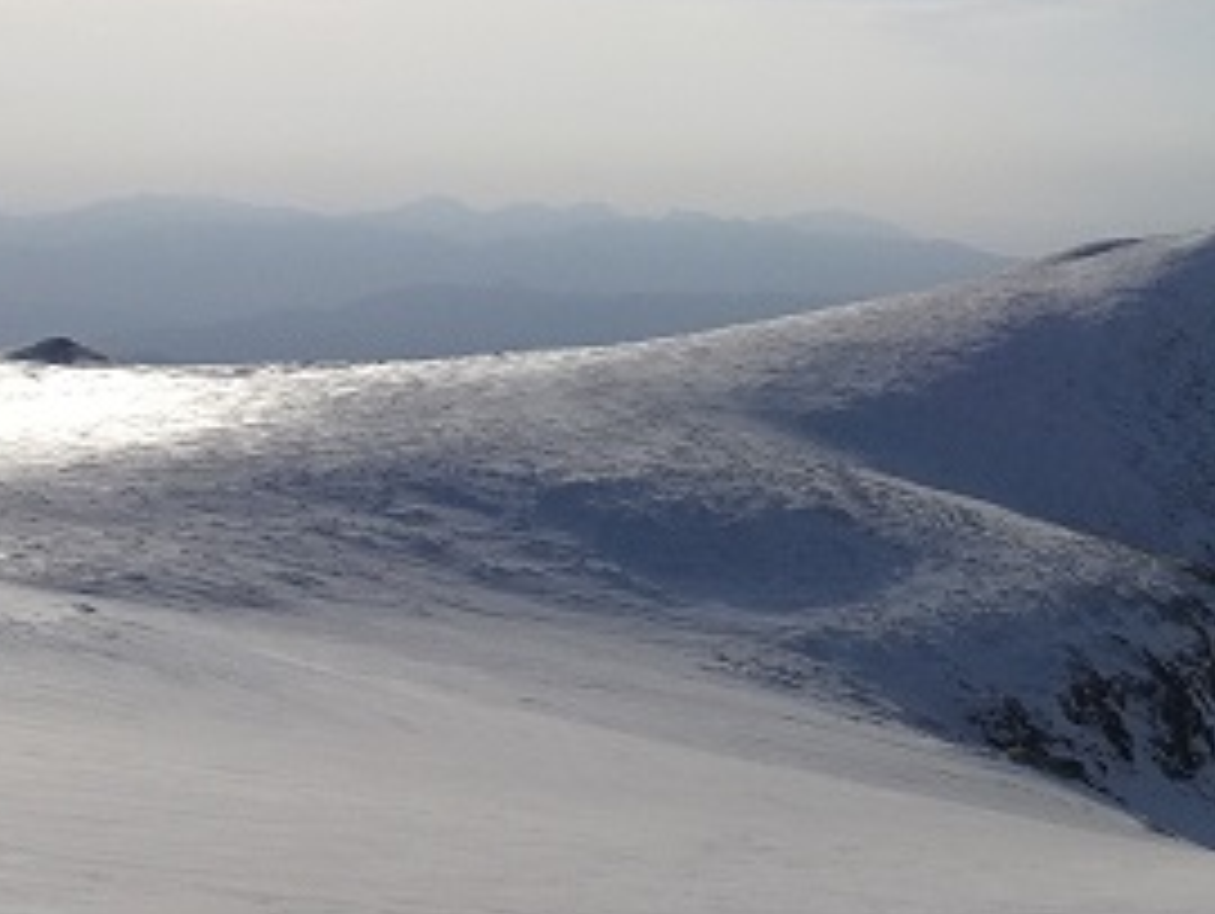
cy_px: 248
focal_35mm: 81
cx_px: 1908
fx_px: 2846
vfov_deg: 18.1
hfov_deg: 20.2
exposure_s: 1/2000
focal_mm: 4.1
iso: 80
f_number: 4.5
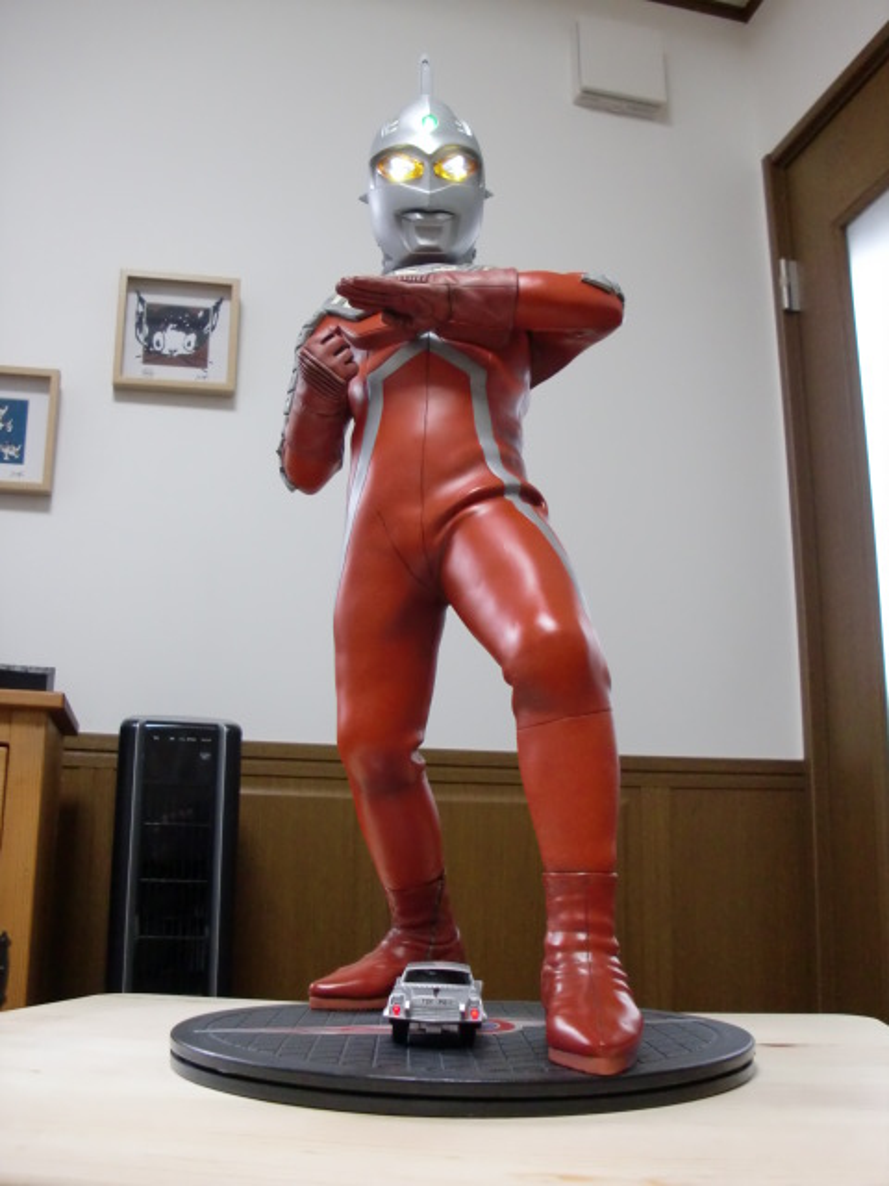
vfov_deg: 51.4
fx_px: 1233
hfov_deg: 39.7
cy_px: 593
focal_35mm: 36
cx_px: 444
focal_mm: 6.3
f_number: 2.8
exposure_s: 1/50
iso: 400
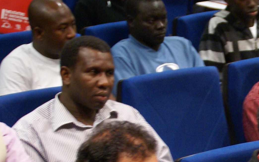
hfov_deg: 10.5
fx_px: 1397
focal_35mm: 198
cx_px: 285
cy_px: 172
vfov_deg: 6.6
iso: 400
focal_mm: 35
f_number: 4.5
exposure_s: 1/8
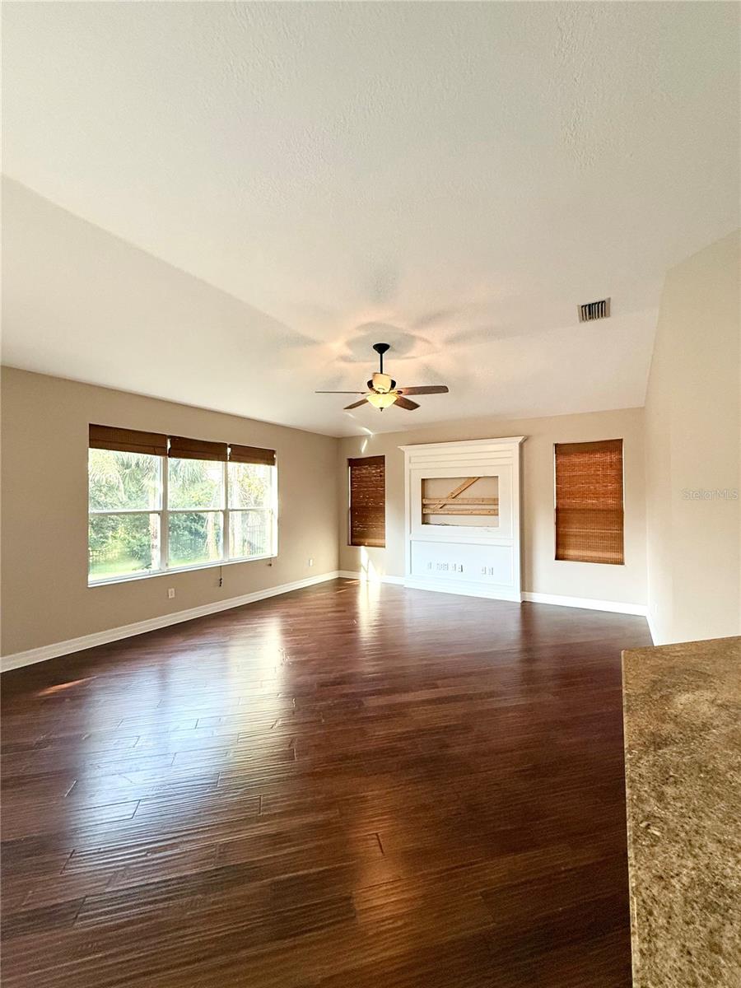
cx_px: 370
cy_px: 494
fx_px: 400
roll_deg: -0.2
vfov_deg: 102.1
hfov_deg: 85.7
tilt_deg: +1.1
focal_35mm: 14
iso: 250
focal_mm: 2.22
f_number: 2.2
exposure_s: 1/120
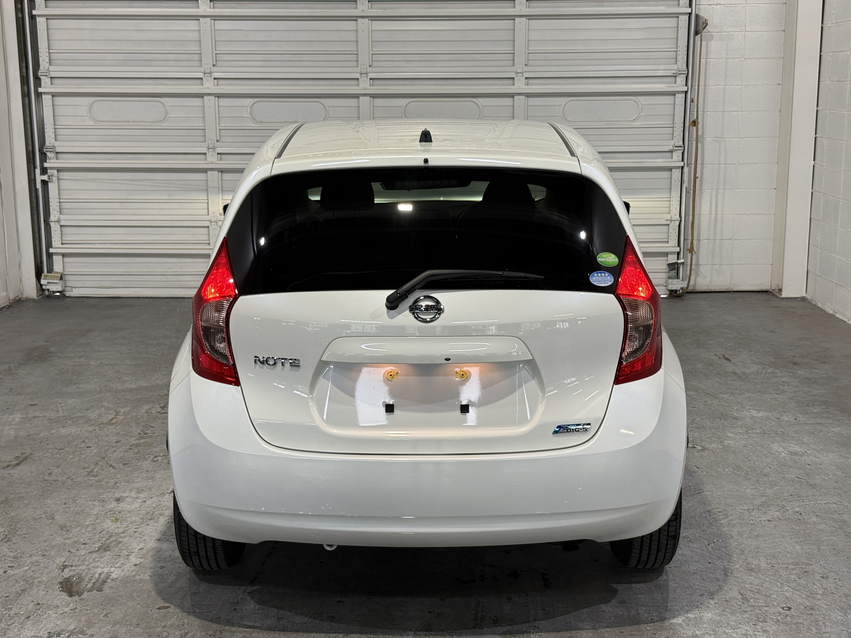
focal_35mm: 48
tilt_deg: -10.8
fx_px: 1180
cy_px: 319
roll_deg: +0.0
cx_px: 426
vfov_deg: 30.3
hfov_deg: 39.7
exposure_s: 1/60
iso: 50
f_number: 1.78
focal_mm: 6.76
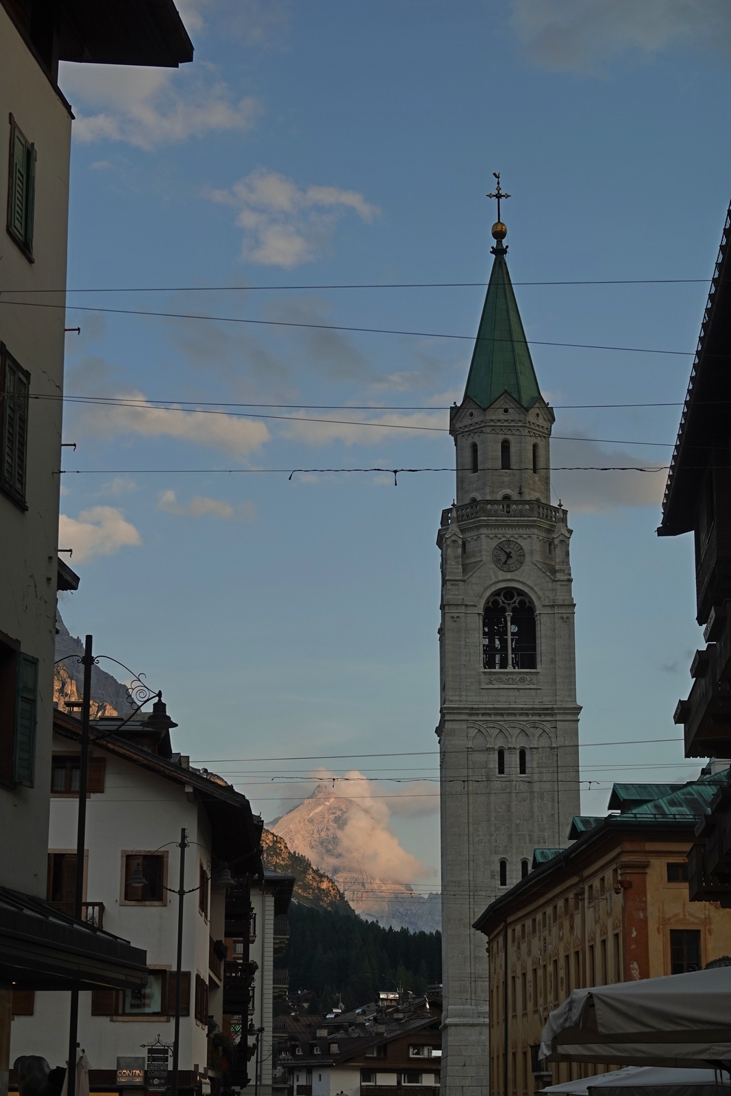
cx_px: 366
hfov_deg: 20.0
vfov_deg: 29.7
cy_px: 548
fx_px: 2071
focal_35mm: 68
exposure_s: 1/400
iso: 100
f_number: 3.5
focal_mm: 24.79
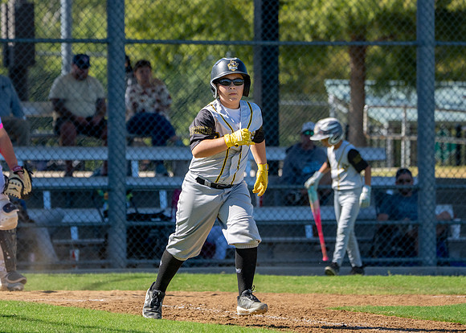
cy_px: 142
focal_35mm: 333
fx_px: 4411
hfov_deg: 6.0
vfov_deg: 4.3
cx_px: 225
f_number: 5.6
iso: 1000
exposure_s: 1/4000
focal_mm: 229
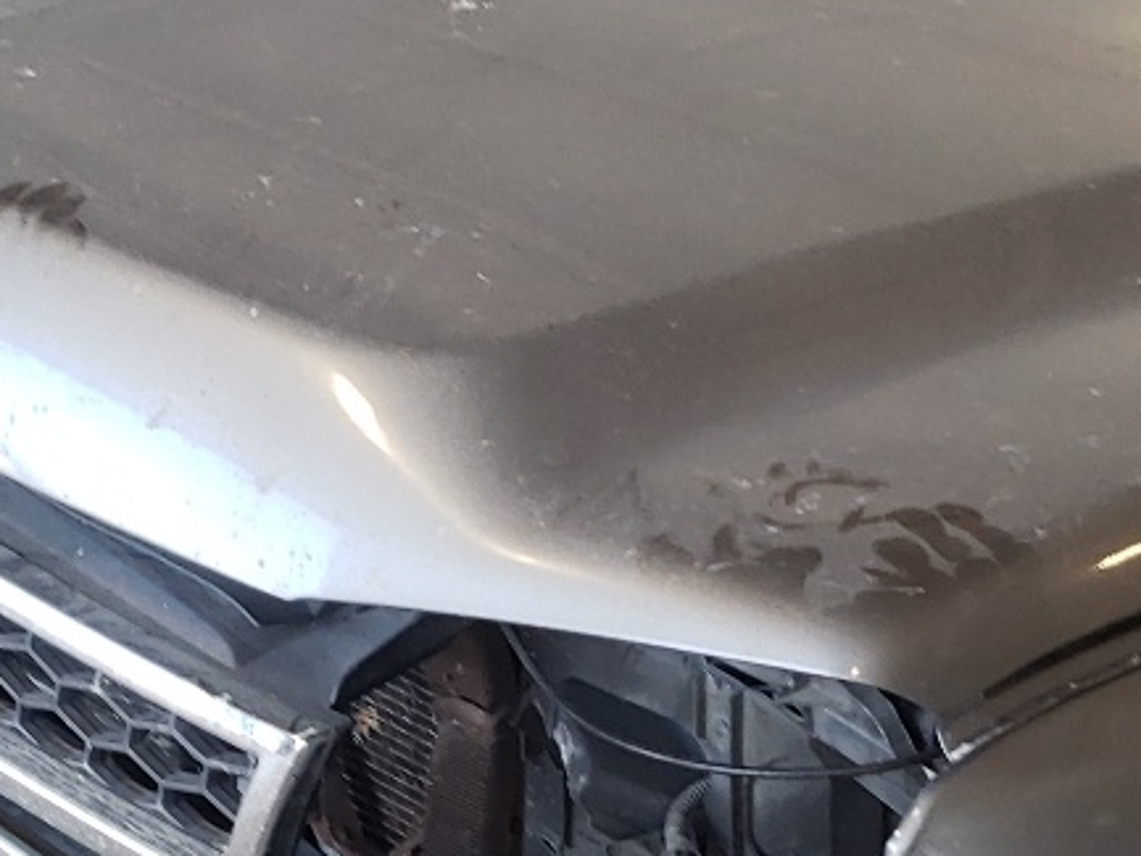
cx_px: 580
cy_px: 840
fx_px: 3165
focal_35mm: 96
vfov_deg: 15.2
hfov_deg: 20.4
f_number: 1.5
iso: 73
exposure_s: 1/60.2
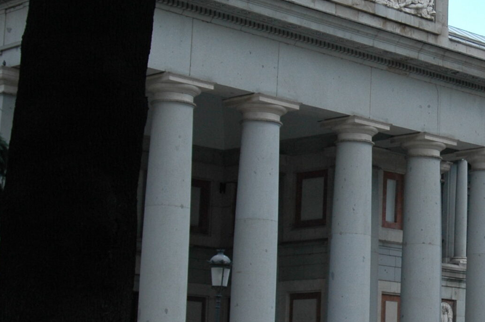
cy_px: 161
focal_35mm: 104
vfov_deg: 13.1
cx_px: 507
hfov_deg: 19.0
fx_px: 1400
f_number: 4.5
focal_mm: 28
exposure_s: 1/80
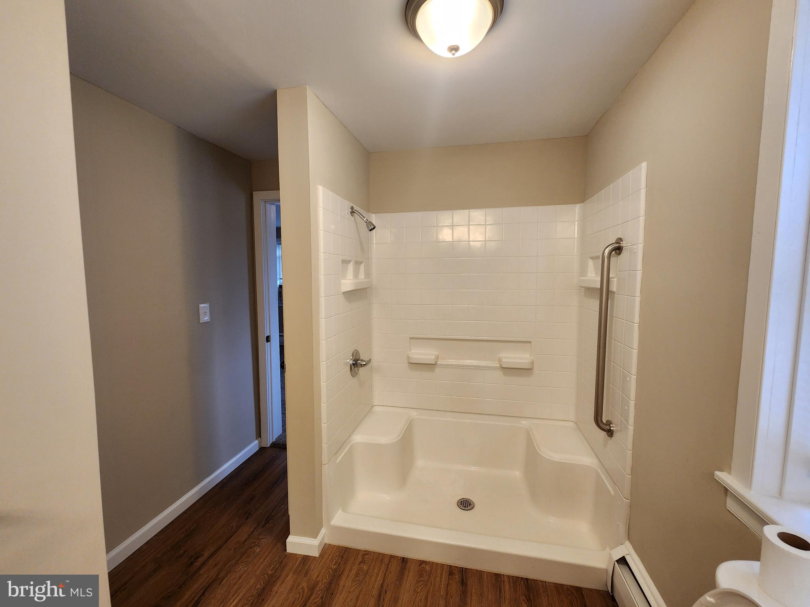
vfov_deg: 89.9
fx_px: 304
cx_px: 405
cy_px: 304
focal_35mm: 13
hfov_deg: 106.2
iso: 160
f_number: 2.2
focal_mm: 2.2
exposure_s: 1/60
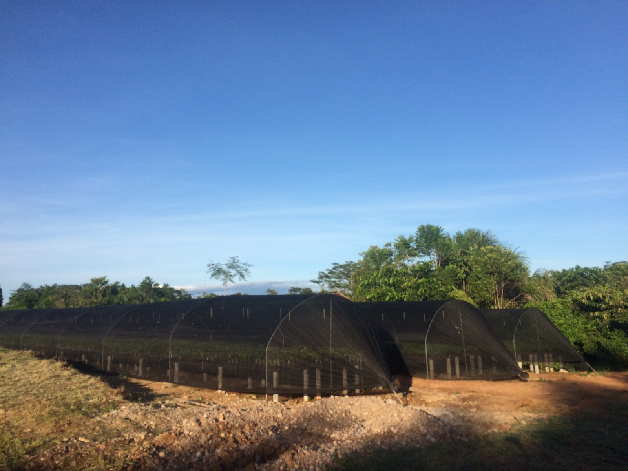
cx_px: 314
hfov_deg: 61.7
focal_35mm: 29
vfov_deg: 48.2
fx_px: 526
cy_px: 236
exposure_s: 1/2160
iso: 32
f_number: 2.2
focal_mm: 4.15
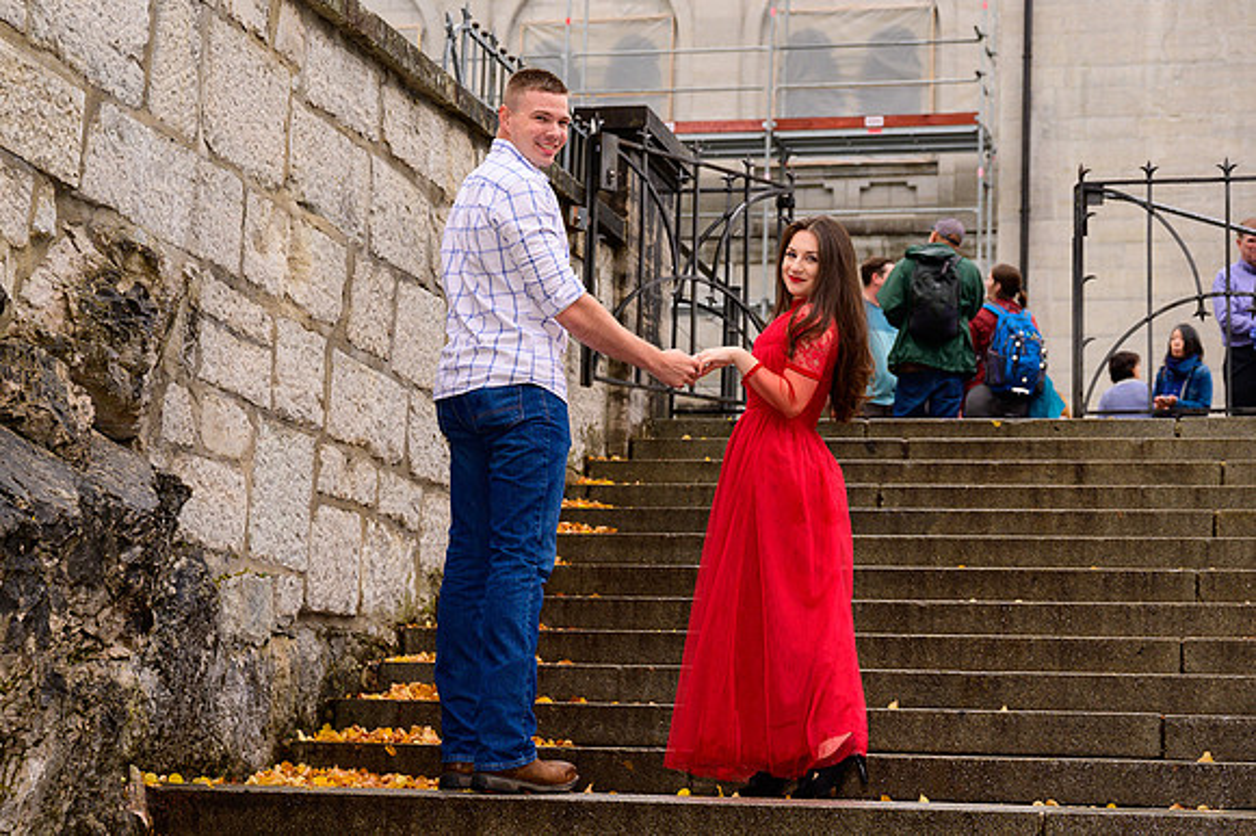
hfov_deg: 26.6
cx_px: 746
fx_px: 2652
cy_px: 340
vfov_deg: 17.9
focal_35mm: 76
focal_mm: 57
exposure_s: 1/500
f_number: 4.5
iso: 400
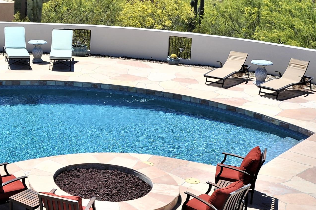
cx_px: -44
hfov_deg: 23.1
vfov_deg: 16.4
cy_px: 11
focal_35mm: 82
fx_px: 719
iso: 320
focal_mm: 35
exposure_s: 1/320
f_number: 11
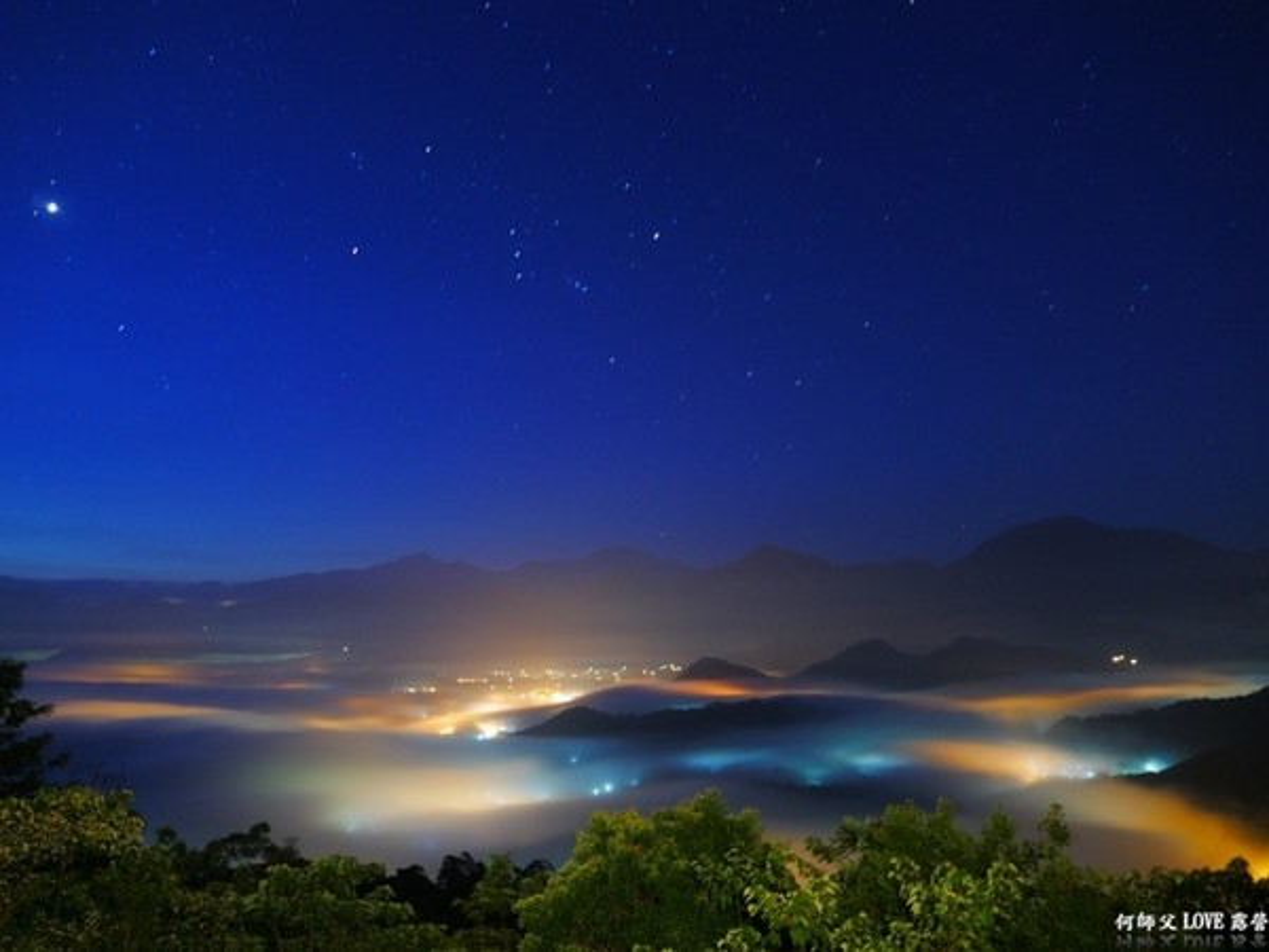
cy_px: 476
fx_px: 880
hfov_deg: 71.6
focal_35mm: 24
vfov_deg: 56.8
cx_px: 634
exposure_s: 60
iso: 400
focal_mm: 12
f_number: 3.5
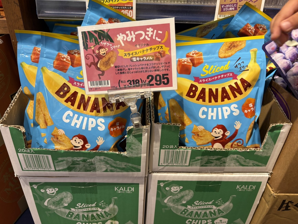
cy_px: 112
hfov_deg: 67.3
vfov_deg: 53.1
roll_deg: -2.3
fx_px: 224
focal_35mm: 26
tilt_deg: -31.3
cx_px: 149
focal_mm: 5.96
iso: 100
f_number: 1.6
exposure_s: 1/60
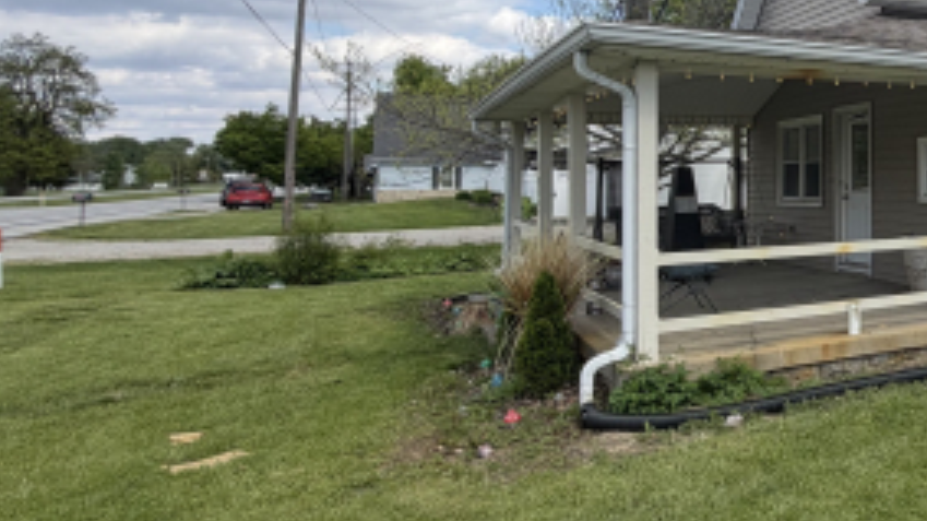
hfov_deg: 43.4
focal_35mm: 36
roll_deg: +1.1
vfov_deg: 32.2
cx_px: 1011
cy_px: 128
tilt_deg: +2.6
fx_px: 885
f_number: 2.2
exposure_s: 1/770
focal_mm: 2.22
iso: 20
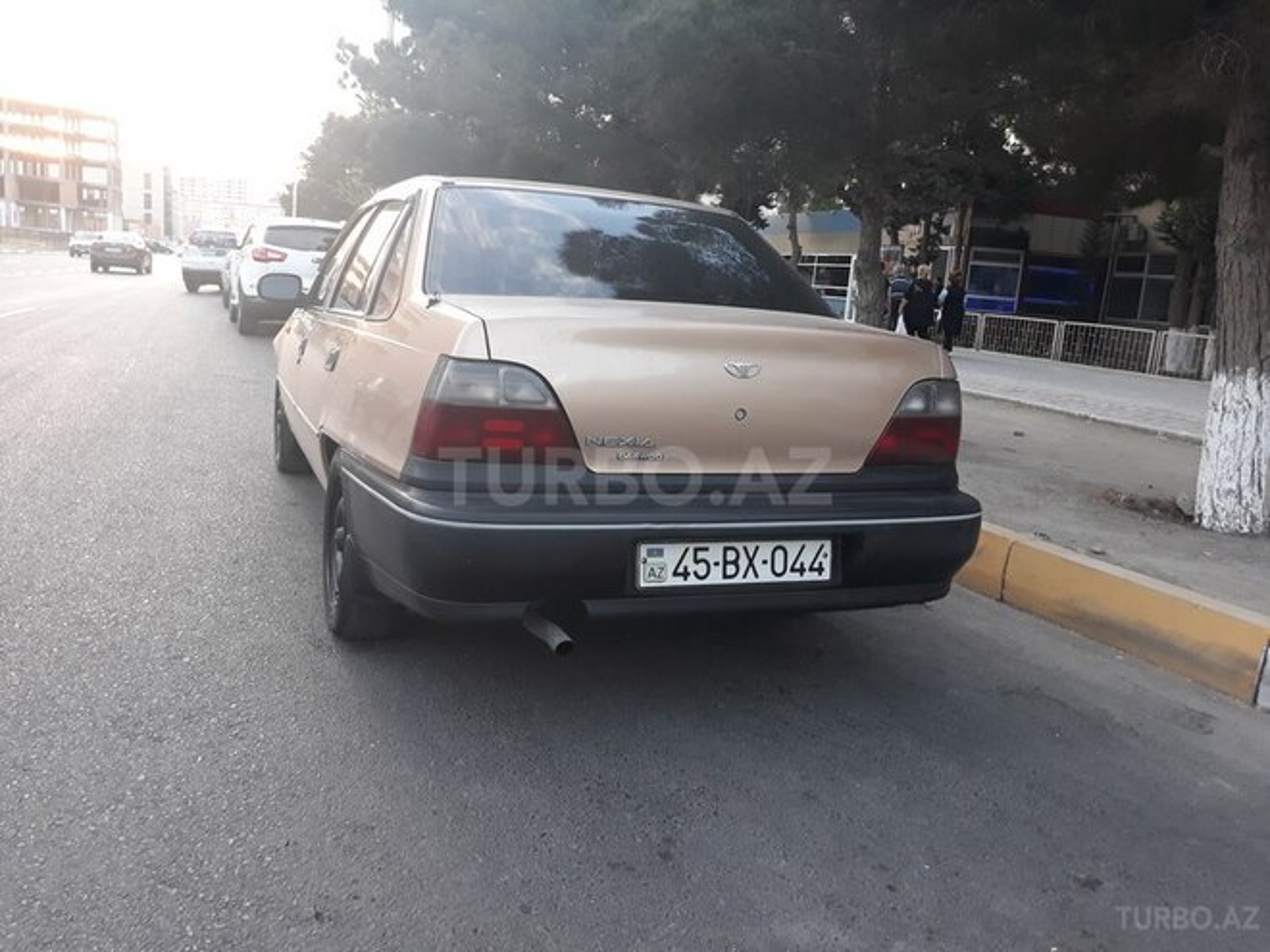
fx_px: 991
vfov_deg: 51.4
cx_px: 635
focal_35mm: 27
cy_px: 476
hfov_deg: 65.3
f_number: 1.7
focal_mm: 3.71
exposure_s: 1/50
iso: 50
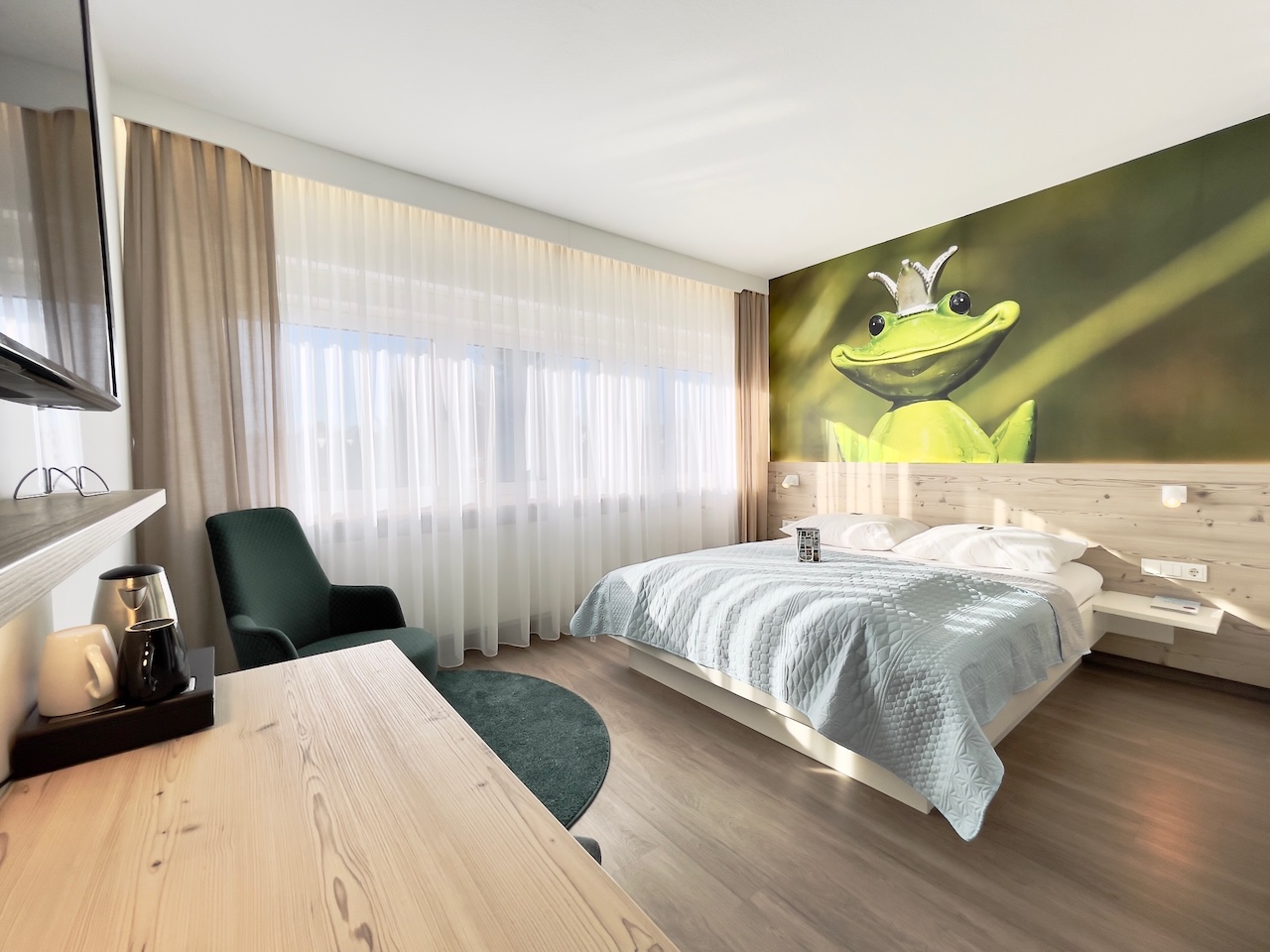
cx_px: 635
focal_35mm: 13
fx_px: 477
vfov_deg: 89.9
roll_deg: +2.0
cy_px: 476
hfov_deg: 106.2
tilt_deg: -2.7
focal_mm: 1.54
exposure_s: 1/296
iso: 25
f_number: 2.4
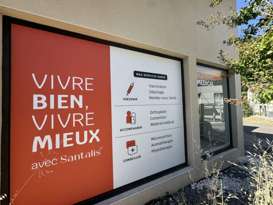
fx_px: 110
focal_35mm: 14
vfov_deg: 85.7
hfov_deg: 102.1
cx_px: 136
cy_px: 102
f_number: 2.2
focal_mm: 2.22
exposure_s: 1/652
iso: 50
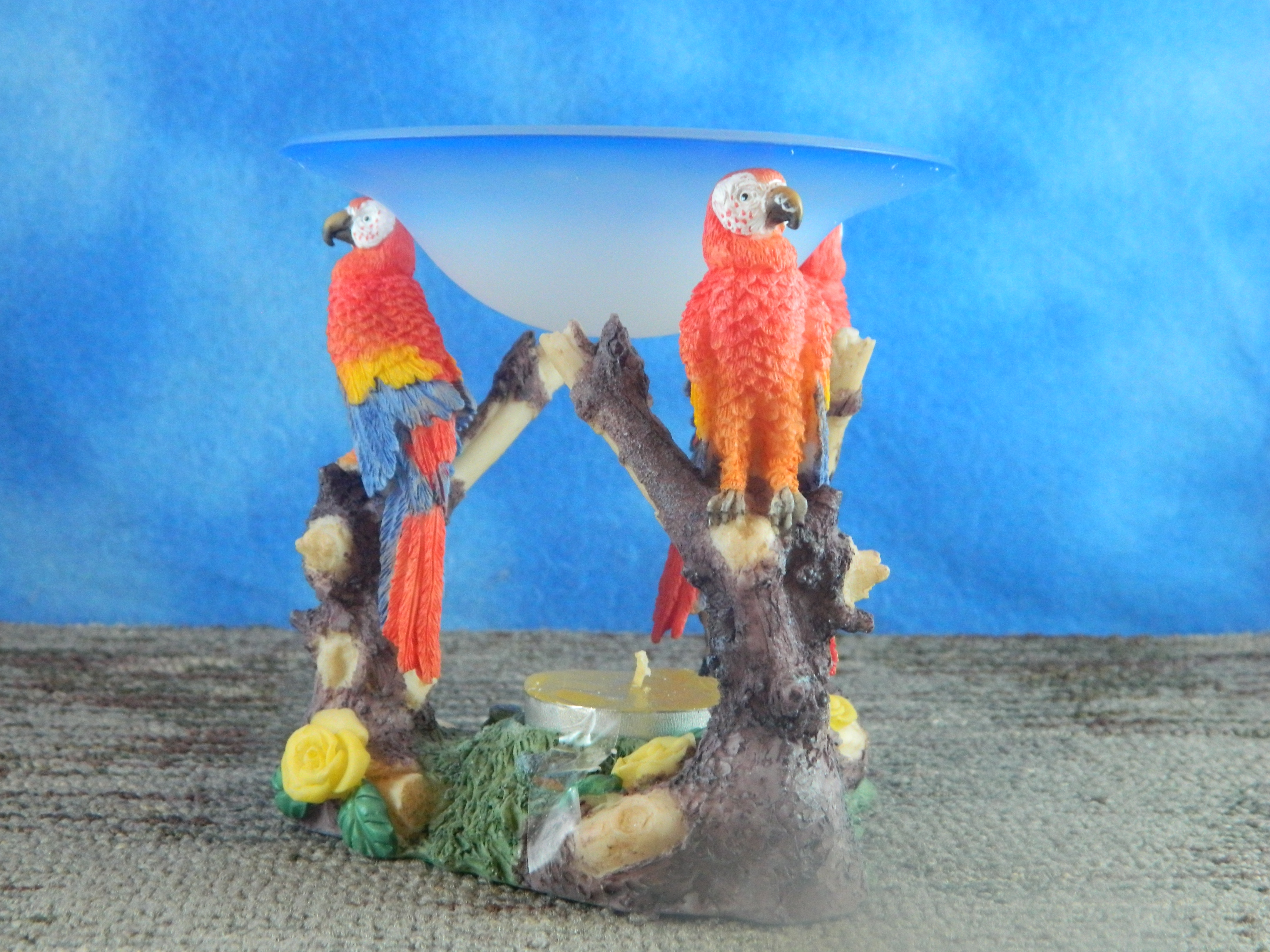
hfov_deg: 33.8
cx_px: 635
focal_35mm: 57
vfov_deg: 25.7
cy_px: 476
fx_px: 2091
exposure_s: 1/20
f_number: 3.8
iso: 400
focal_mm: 10.2
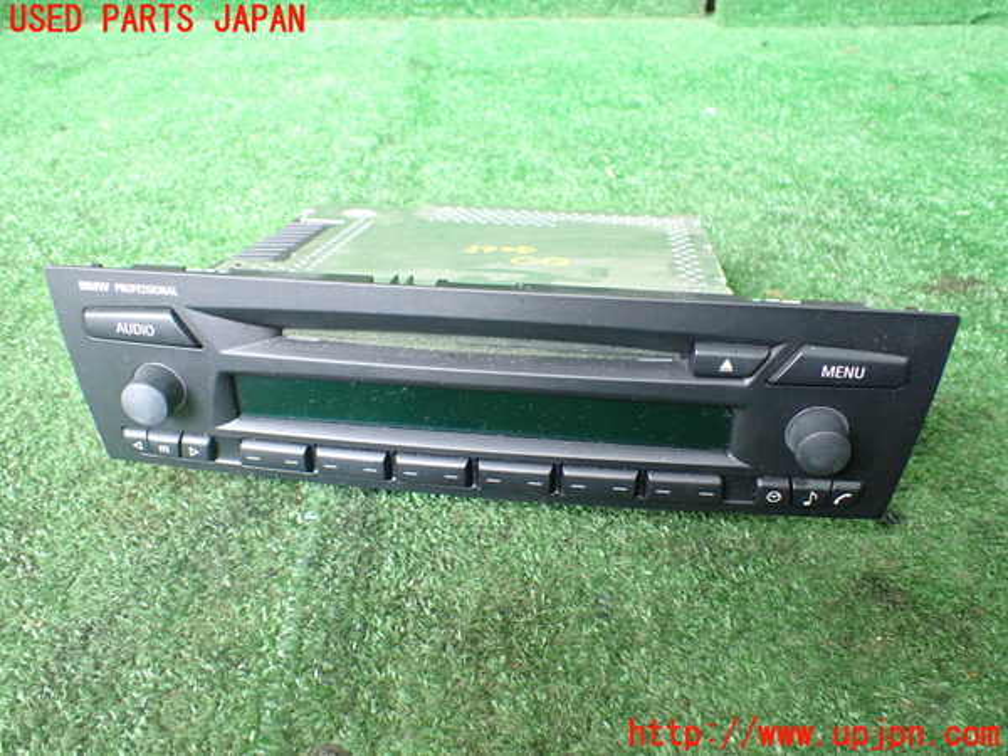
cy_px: 378
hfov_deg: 60.0
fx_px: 874
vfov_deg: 46.8
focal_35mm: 30
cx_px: 504
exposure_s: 1/60
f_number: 2.3
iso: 800
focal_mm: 5.4
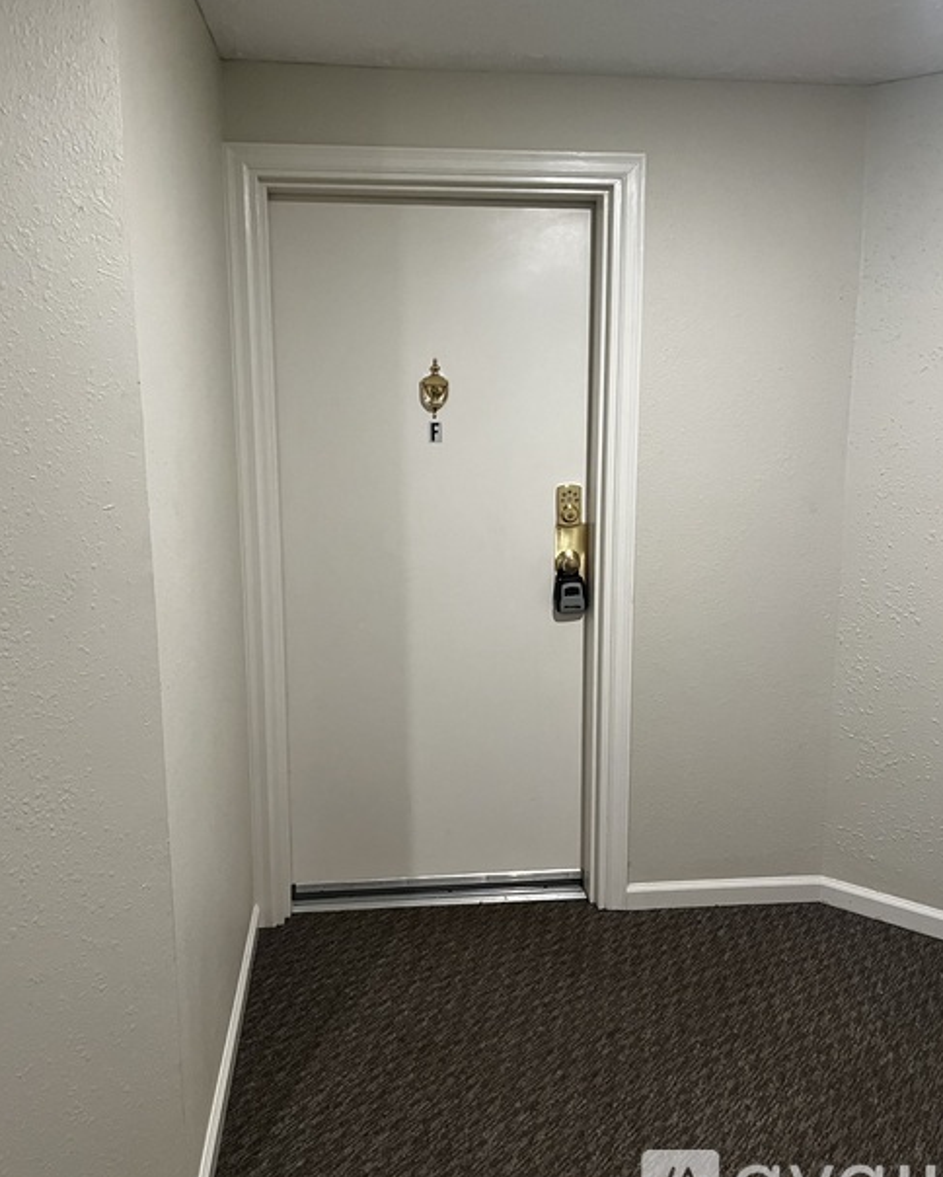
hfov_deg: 51.6
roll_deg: +0.5
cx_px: 470
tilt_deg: -11.3
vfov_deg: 62.2
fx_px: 976
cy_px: 578
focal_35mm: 28
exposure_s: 1/60
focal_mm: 5.1
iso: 500
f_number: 1.6
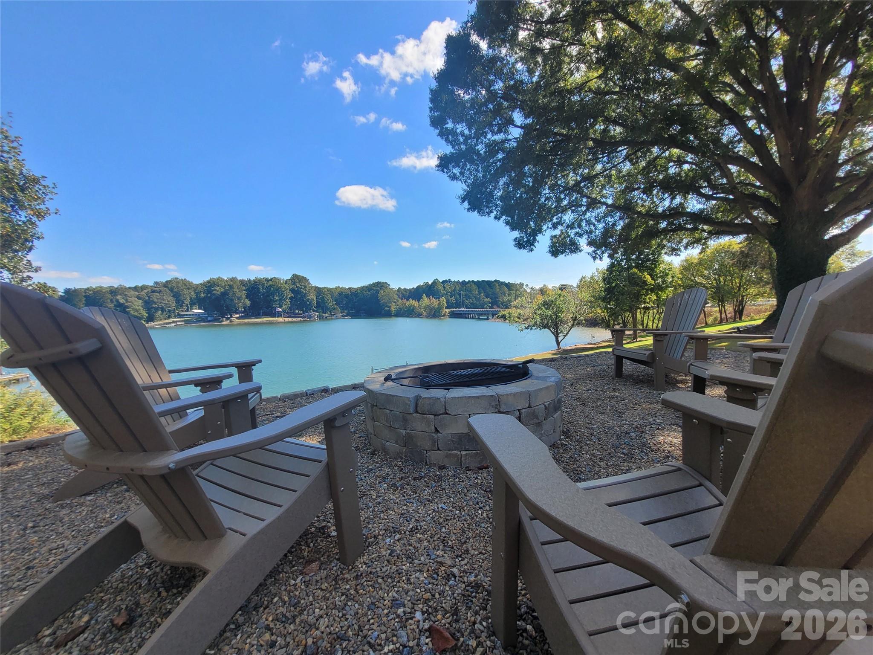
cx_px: 436
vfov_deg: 89.9
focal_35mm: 13
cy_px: 328
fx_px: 328
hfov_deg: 106.2
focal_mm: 1.74
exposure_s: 1/677
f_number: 2.2
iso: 40
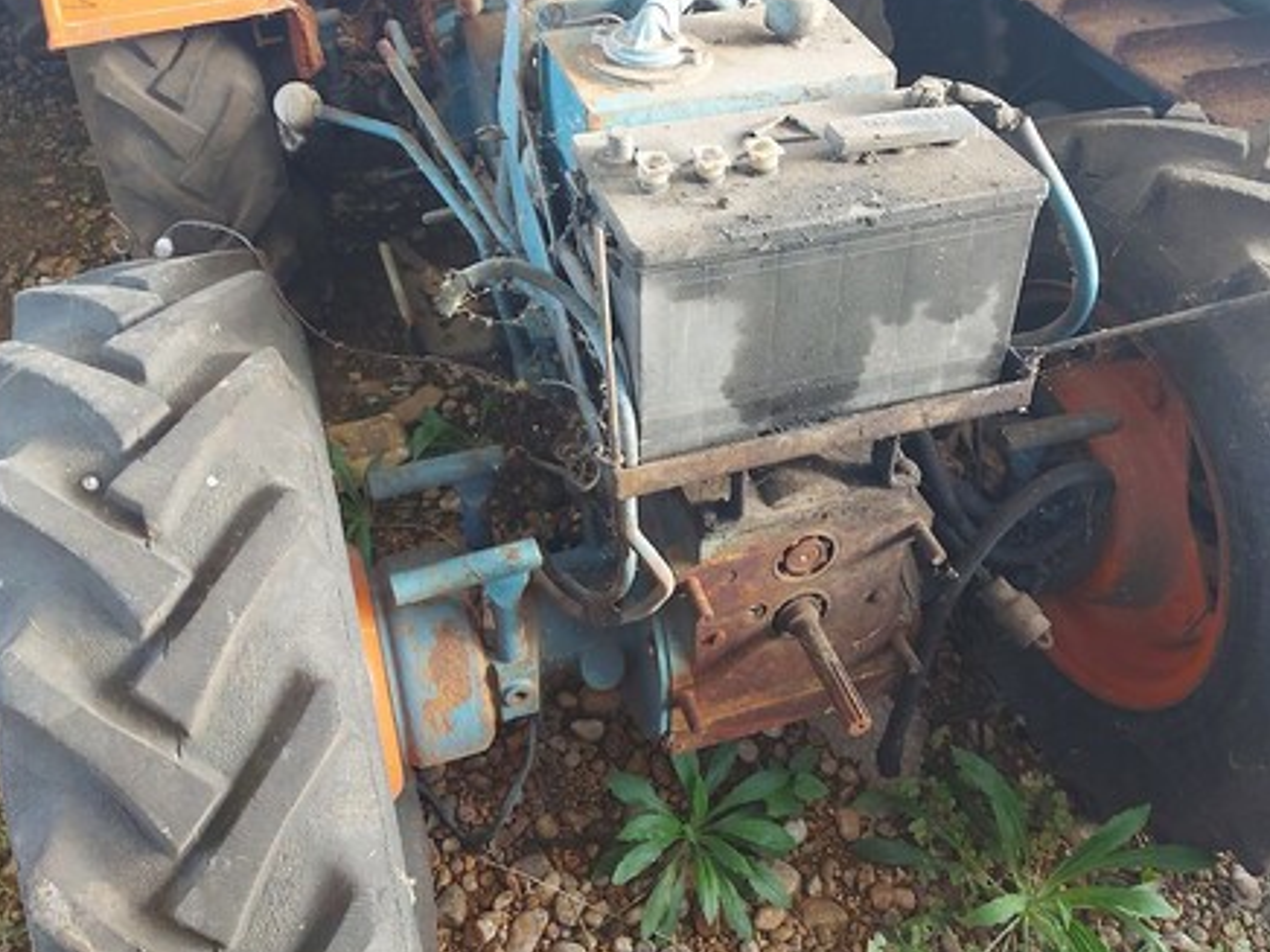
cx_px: 658
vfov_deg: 42.5
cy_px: 329
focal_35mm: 33
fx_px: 1211
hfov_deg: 55.3
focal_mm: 5.23
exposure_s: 1/60
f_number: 1.8
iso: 125
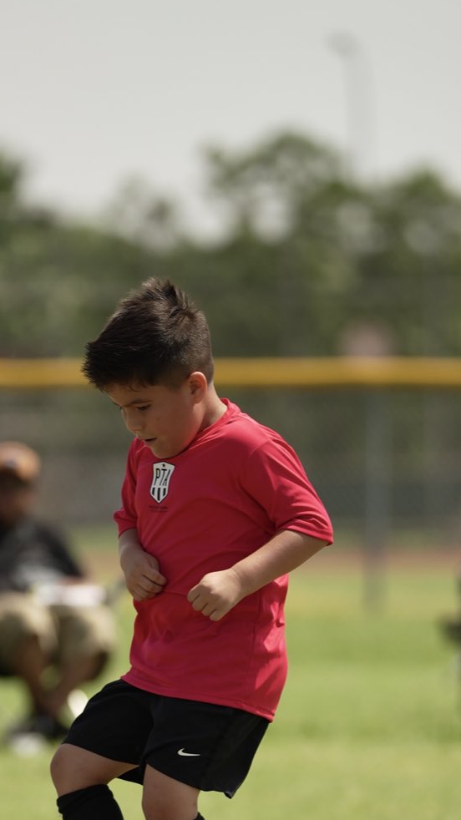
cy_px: 651
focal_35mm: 512
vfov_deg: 4.2
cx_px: 159
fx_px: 11132
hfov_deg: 2.4
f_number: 2.8
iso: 160
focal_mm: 200
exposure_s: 1/2500
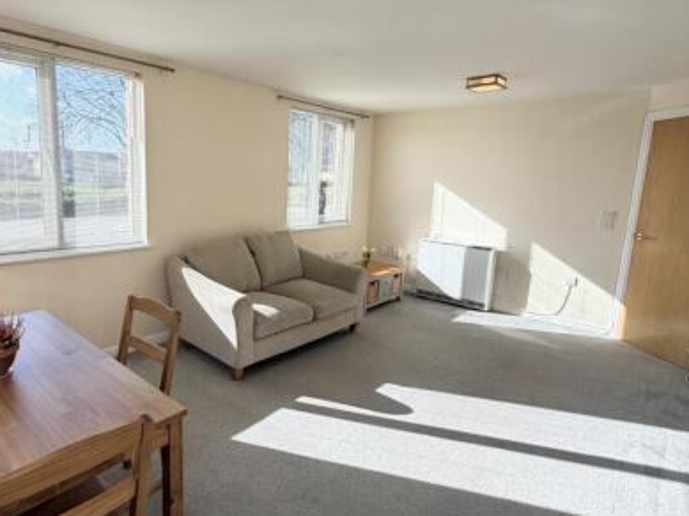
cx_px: 267
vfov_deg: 63.3
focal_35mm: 21
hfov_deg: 77.9
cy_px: 244
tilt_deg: -9.4
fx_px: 418
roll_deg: -0.7
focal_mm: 2.22
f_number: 2.2
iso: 40
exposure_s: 1/256
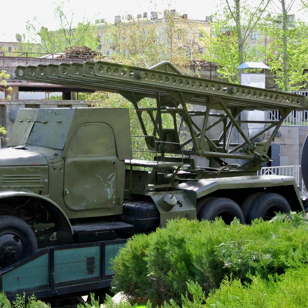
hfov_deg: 21.9
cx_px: 116
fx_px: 795
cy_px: 154
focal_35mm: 79
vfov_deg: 21.9
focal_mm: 22.7
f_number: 5
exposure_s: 1/200
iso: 100
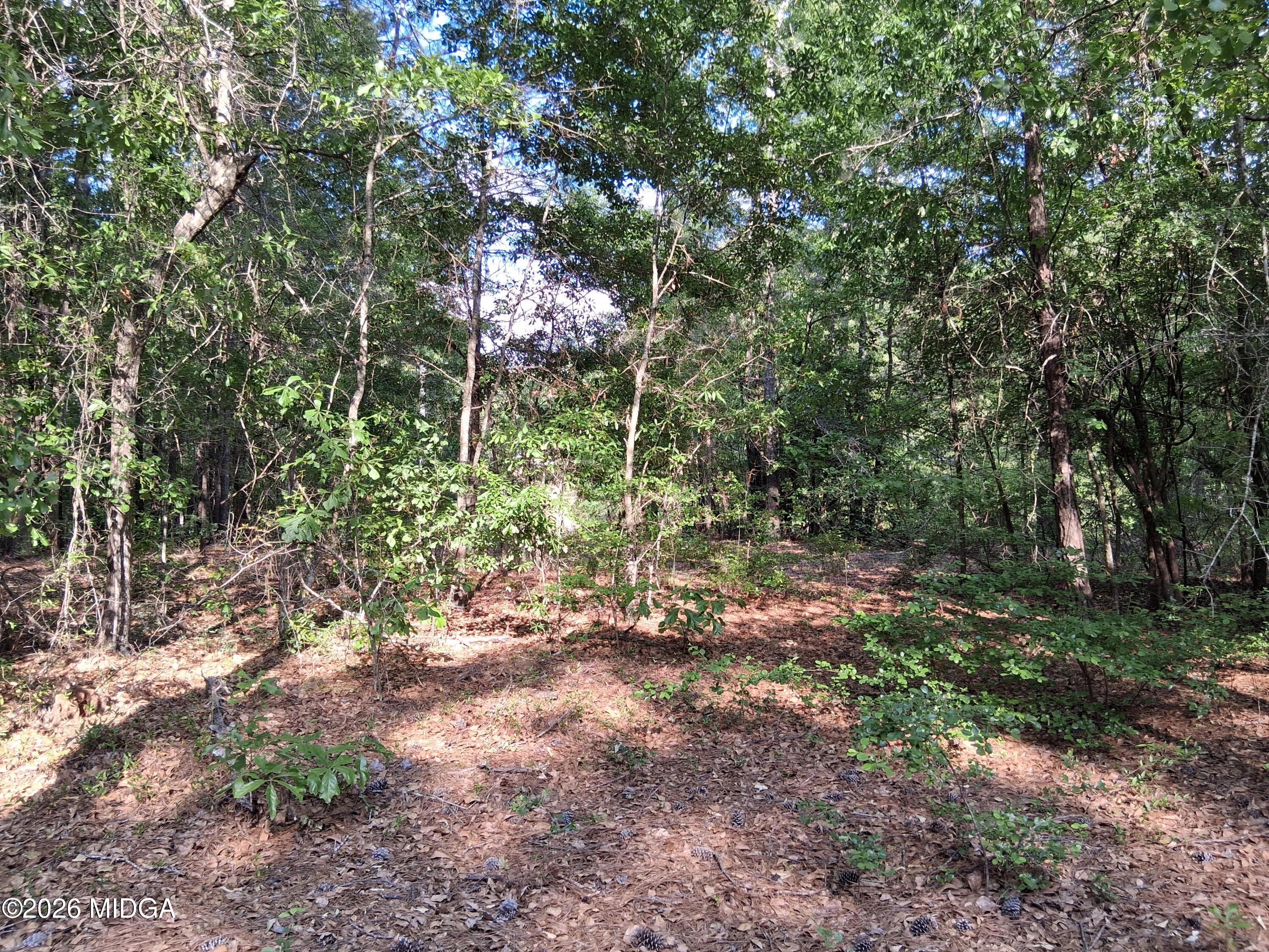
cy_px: 476
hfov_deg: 67.3
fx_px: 953
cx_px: 634
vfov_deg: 53.1
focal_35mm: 26
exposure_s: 1/100
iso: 25
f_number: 1.8
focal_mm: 3.98
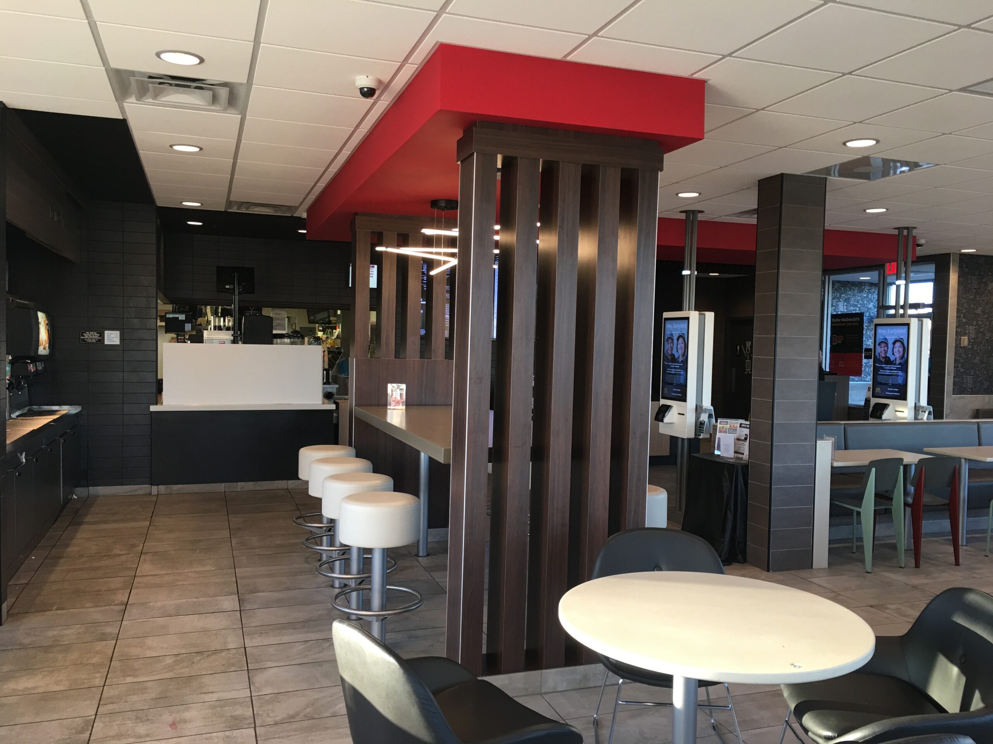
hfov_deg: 61.7
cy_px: 372
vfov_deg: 48.2
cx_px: 496
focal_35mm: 29
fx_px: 832
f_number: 2.2
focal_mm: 4.15
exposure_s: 1/30
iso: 25
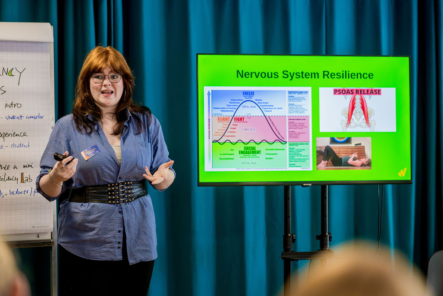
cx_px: 226
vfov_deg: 11.5
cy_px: 143
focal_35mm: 119
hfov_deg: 17.2
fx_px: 1467
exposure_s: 1/400
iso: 2000
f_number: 2.8
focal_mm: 115
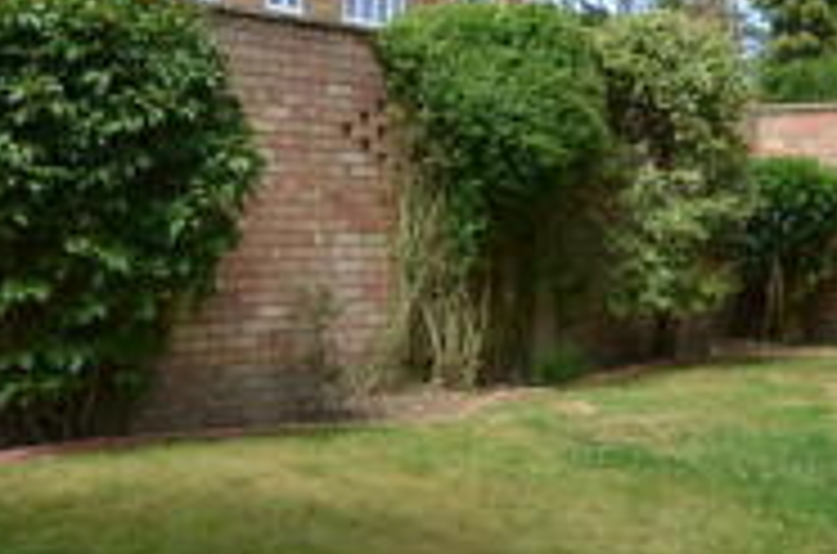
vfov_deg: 25.3
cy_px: 189
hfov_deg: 37.5
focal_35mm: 53
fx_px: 1229
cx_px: 351
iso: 100
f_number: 7.1
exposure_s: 1/200
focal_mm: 10
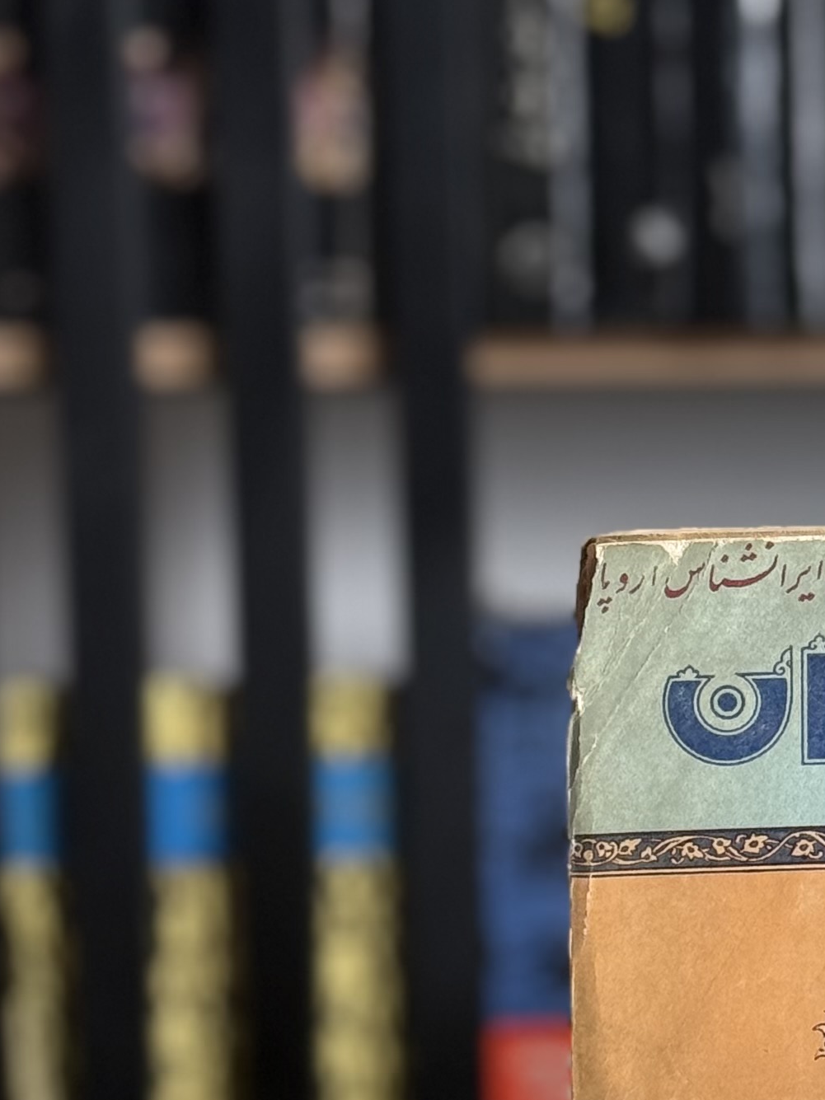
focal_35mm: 145
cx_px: 949
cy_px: 625
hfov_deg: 10.1
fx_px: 4608
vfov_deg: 13.6
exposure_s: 1/100
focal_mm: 6.76
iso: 125
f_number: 1.78
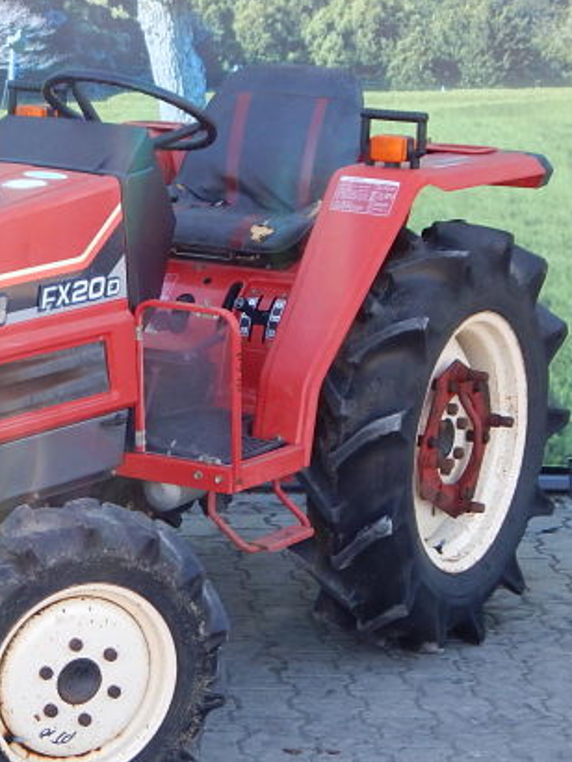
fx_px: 2619
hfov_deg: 12.3
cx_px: 13
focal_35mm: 119
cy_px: 385
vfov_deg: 16.5
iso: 125
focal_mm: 10.9
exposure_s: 1/100
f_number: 4
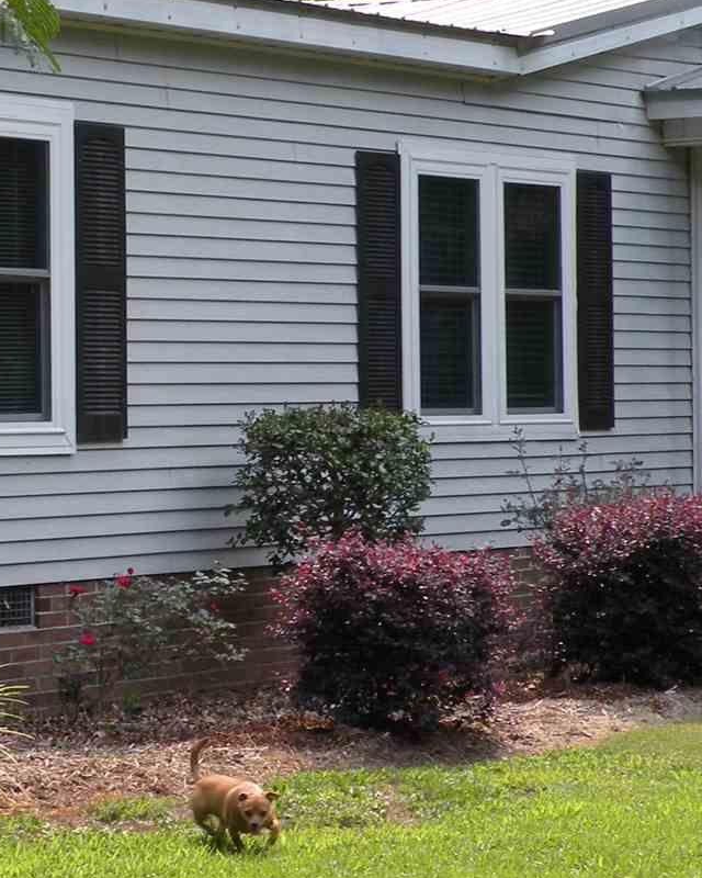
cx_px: 246
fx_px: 3636
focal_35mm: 140
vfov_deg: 13.8
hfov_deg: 11.0
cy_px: 381
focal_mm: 9.8
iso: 64
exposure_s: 1/98
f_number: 4
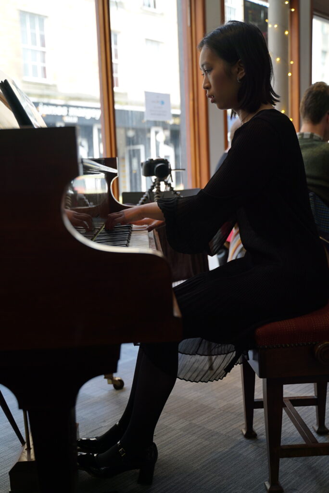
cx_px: 164
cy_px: 246
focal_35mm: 40
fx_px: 548
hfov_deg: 33.4
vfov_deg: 48.4
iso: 100
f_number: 2.8
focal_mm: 40
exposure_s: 1/60
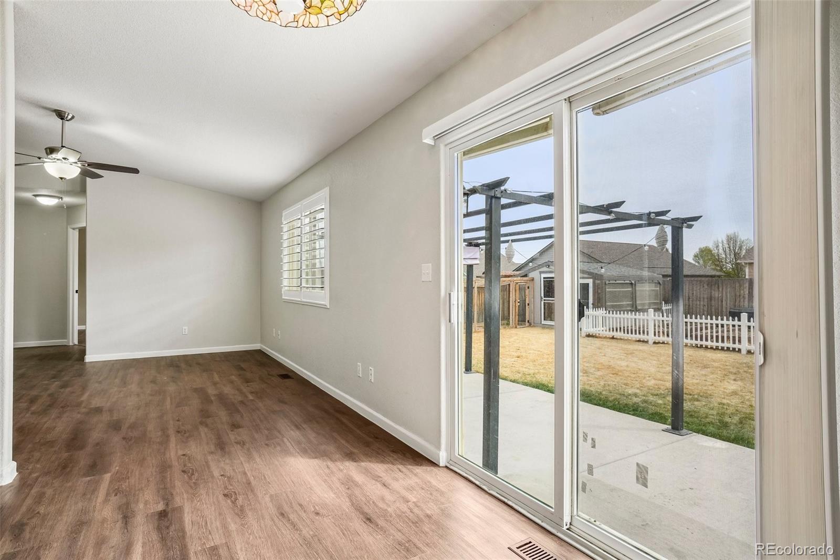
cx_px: 420
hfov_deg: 90.0
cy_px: 280
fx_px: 420
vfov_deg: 67.4
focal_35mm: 18
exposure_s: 1/125
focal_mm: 12
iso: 400
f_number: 8
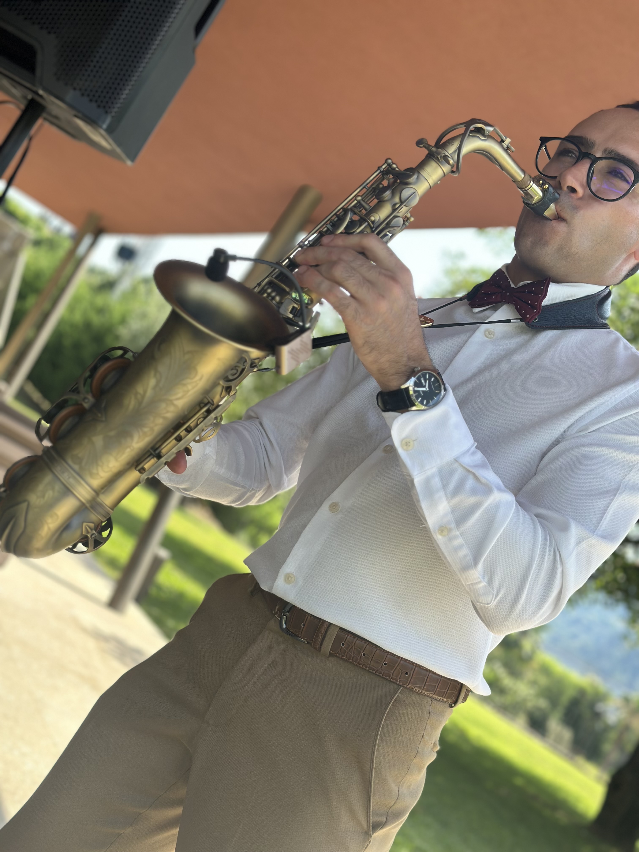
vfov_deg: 39.7
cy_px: 426
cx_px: 320
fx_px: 1181
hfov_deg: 30.3
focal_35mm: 48
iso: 80
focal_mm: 6.86
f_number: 1.78
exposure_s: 1/1305
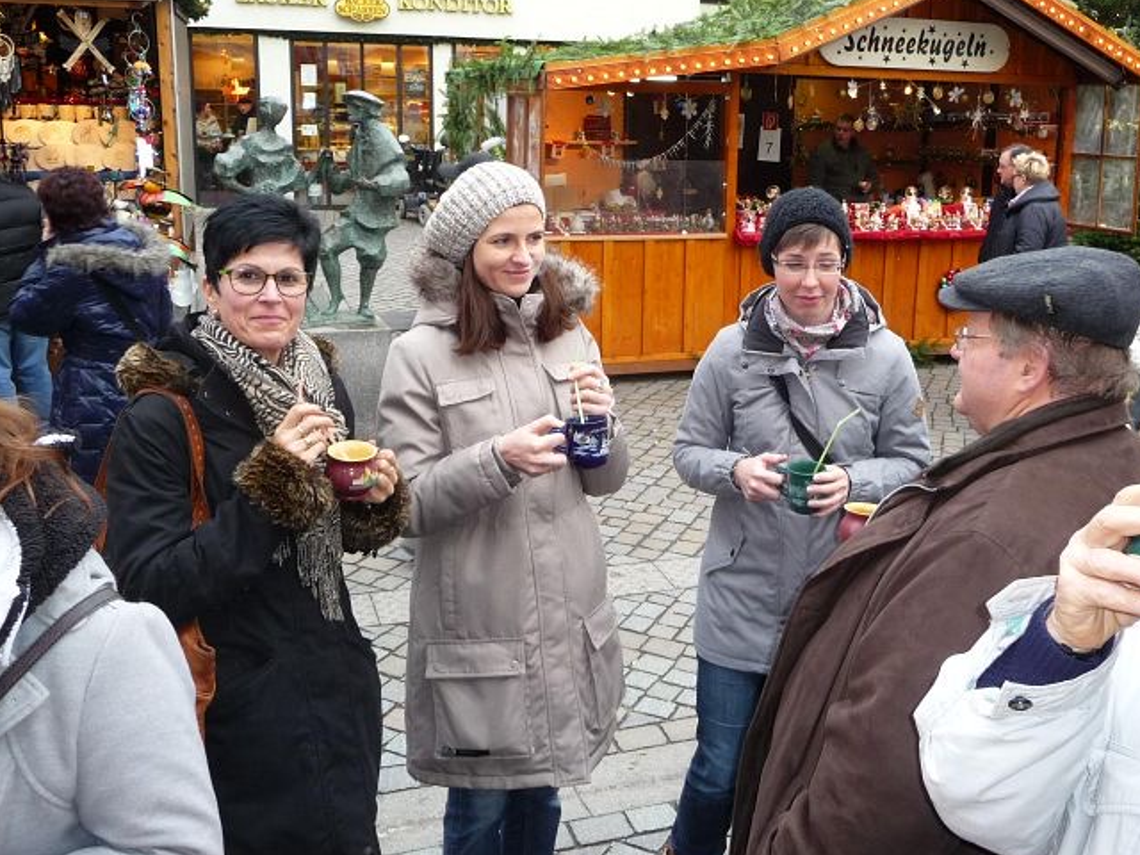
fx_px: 1153
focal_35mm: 35
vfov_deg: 40.6
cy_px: 353
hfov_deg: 52.3
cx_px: 677
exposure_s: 1/30
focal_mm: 4.7
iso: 125
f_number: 3.3
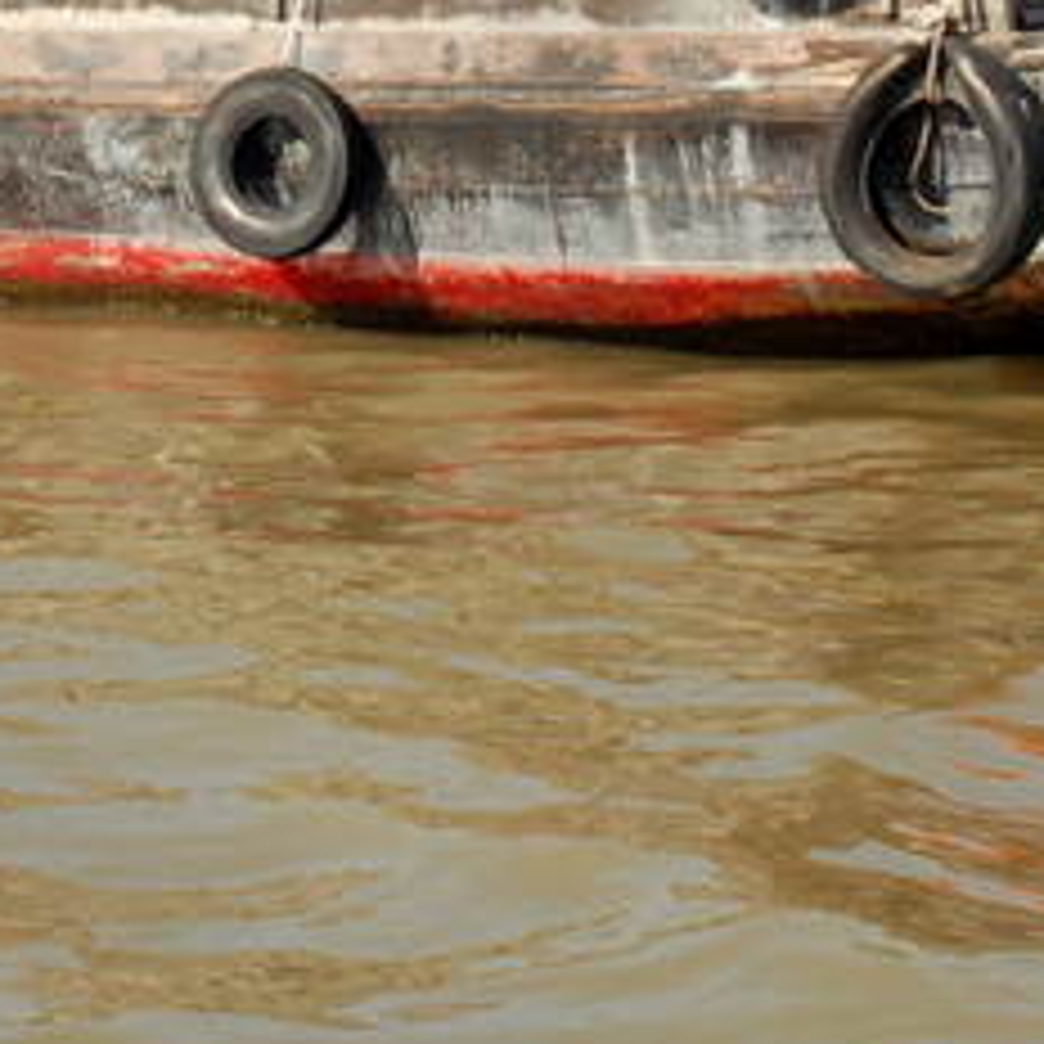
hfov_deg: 11.0
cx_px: 162
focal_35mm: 158
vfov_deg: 10.9
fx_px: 5391
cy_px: -117
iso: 500
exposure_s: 1/400
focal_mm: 28
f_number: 10
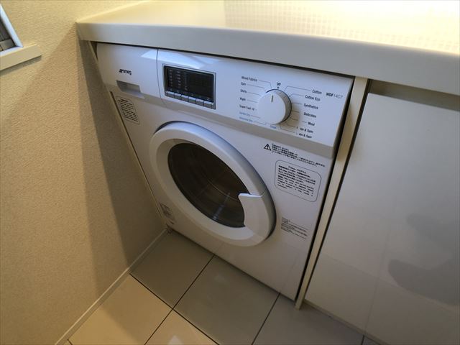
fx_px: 372
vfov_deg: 49.7
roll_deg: +7.4
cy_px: 172
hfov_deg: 63.4
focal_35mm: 28
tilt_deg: -42.6
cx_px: 230
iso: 25
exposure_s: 1/33
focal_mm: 3.99
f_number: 1.8
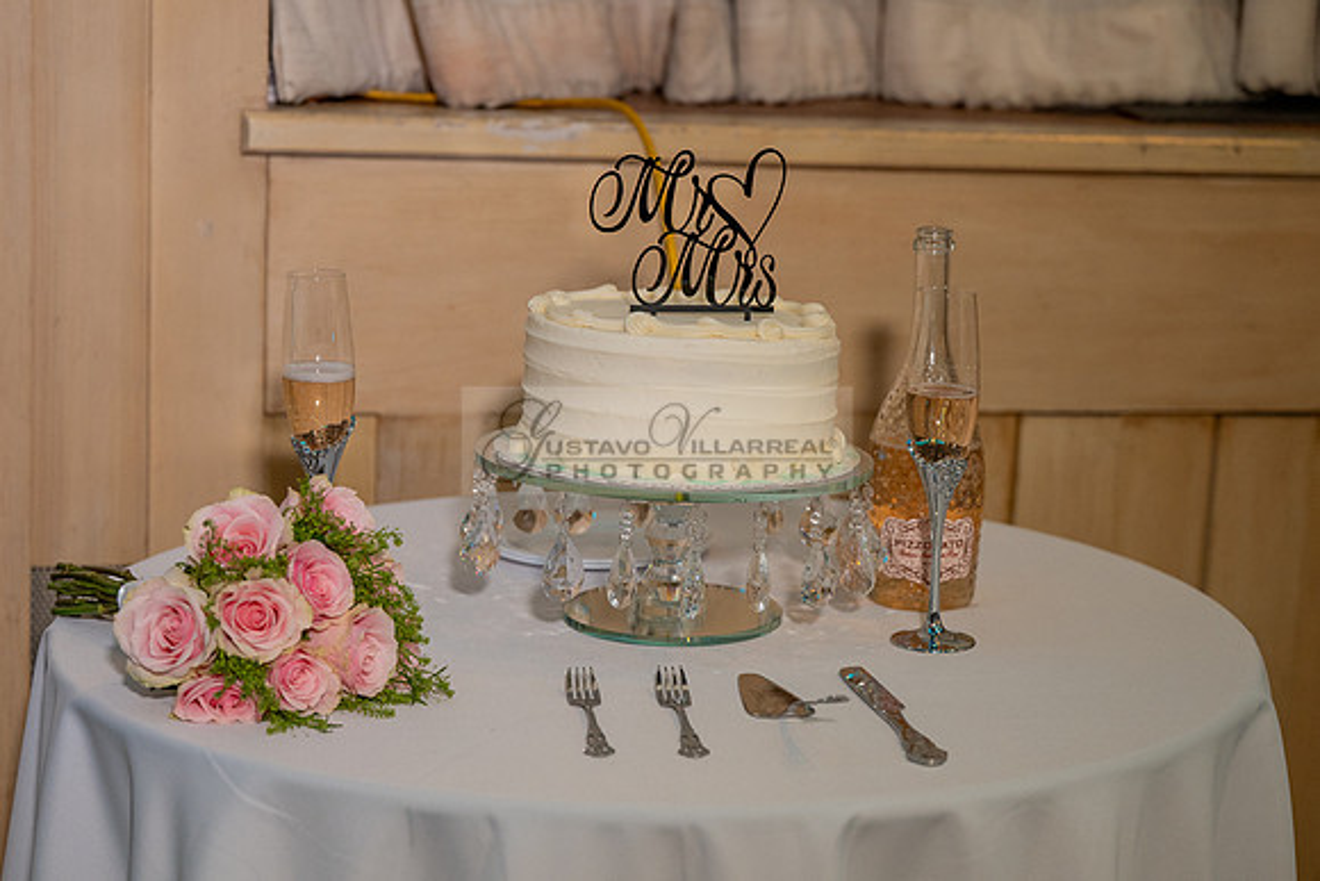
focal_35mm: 85
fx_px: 3111
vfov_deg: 16.1
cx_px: 627
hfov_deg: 23.9
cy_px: 439
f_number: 3.2
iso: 1600
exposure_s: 1/200
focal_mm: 78
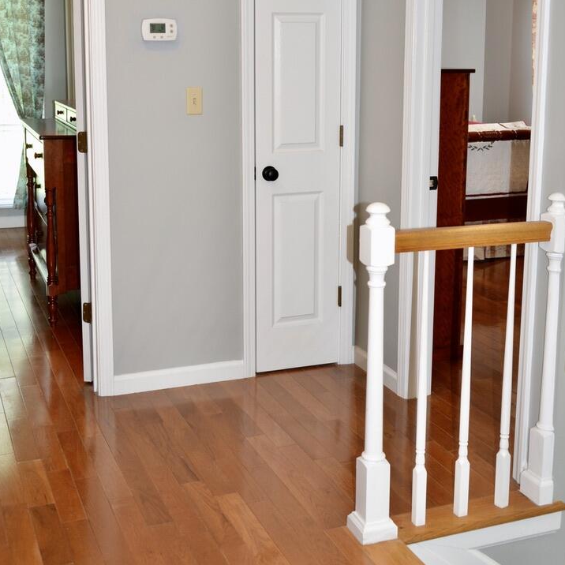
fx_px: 905
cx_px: 281
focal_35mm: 49
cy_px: 174
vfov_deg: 34.3
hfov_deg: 34.7
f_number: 5
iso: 1400
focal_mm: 38
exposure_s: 1/60
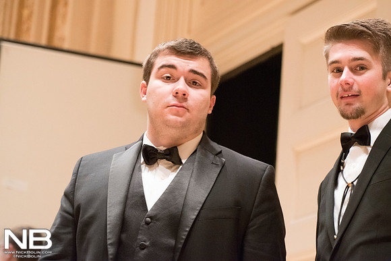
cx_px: 196
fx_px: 1521
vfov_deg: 9.8
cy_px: 130
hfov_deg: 14.7
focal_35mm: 140
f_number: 6.3
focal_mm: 140
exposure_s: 1/100
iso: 12800
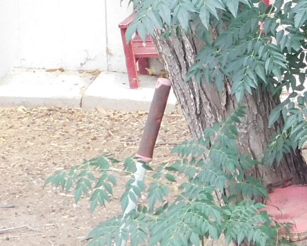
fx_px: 1872
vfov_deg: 7.4
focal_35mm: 206
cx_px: 292
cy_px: -60
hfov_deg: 9.3
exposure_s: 1/250
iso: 360
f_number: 3.7
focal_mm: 8
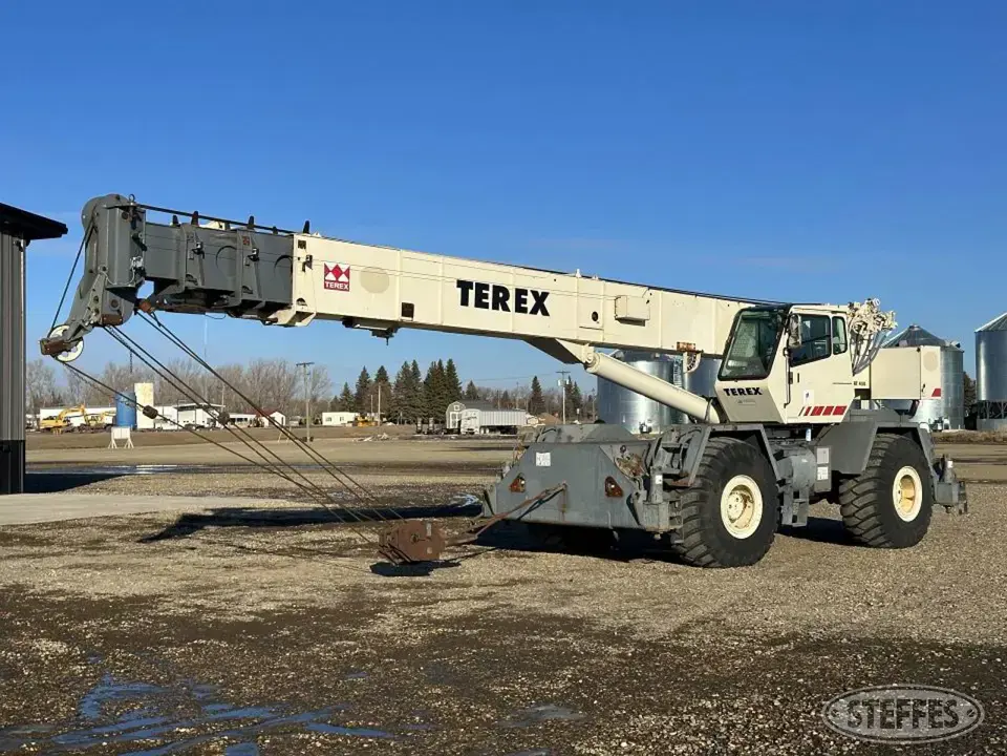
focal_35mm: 48
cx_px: 504
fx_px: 1396
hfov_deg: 39.7
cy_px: 378
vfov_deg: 30.3
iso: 64
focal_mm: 6.86
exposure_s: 1/6623
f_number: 1.78
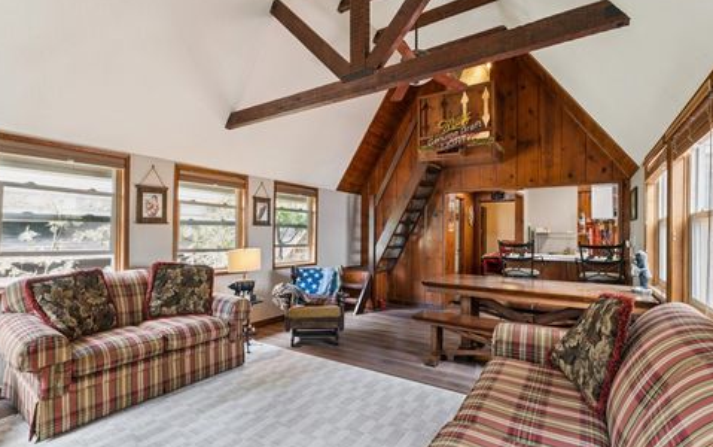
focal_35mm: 18
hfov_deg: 92.6
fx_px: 341
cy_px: 227
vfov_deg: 66.4
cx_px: 353
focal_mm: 16.5
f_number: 13
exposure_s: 2
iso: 100
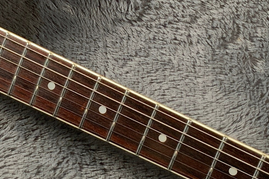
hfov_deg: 16.4
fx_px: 926
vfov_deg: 11.0
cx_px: 62
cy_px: 63
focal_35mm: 124
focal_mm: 3
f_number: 1.8
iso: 64
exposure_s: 1/104
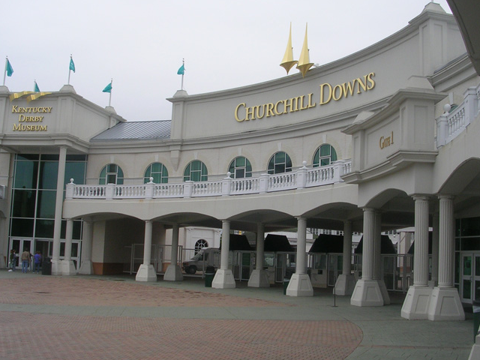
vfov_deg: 32.2
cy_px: 181
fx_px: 624
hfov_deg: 42.1
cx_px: 251
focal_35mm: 45
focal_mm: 5.8
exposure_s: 1/211
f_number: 5.6
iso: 50
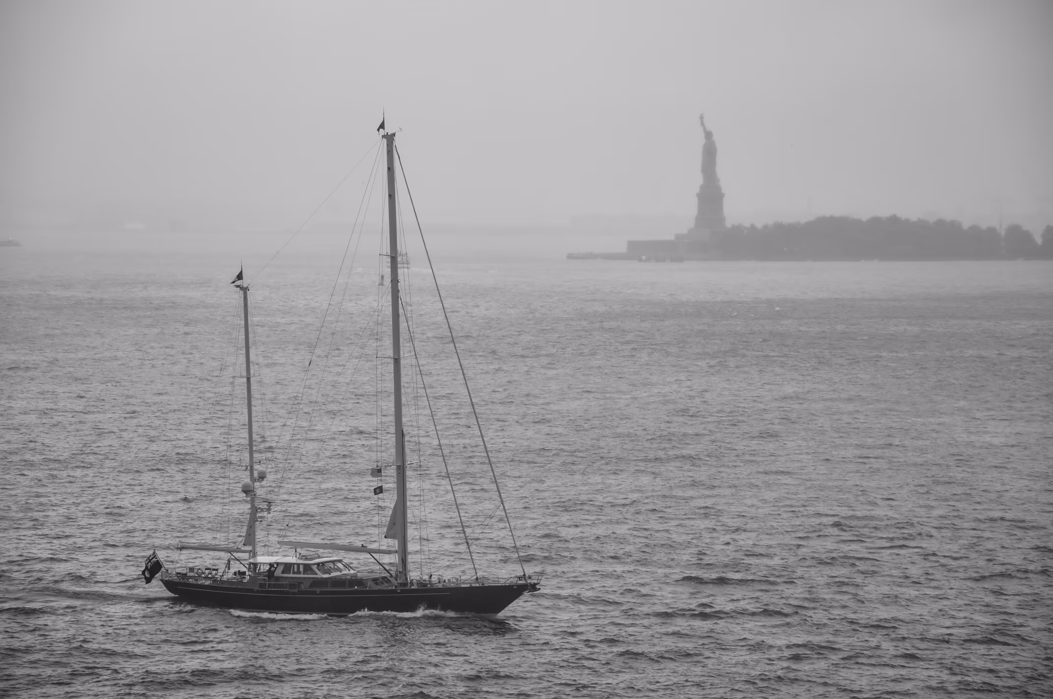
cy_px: 350
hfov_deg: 13.1
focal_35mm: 158
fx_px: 4601
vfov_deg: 8.7
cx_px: 526
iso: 200
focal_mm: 105
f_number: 7.1
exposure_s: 1/200
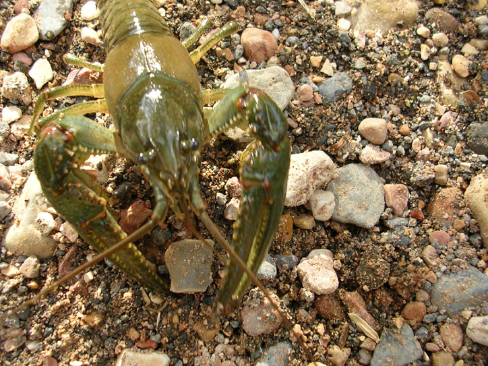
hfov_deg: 44.8
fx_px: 592
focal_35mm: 42
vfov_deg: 34.3
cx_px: 233
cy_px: 185
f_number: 2.8
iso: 50
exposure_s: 1/120
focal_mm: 5.8
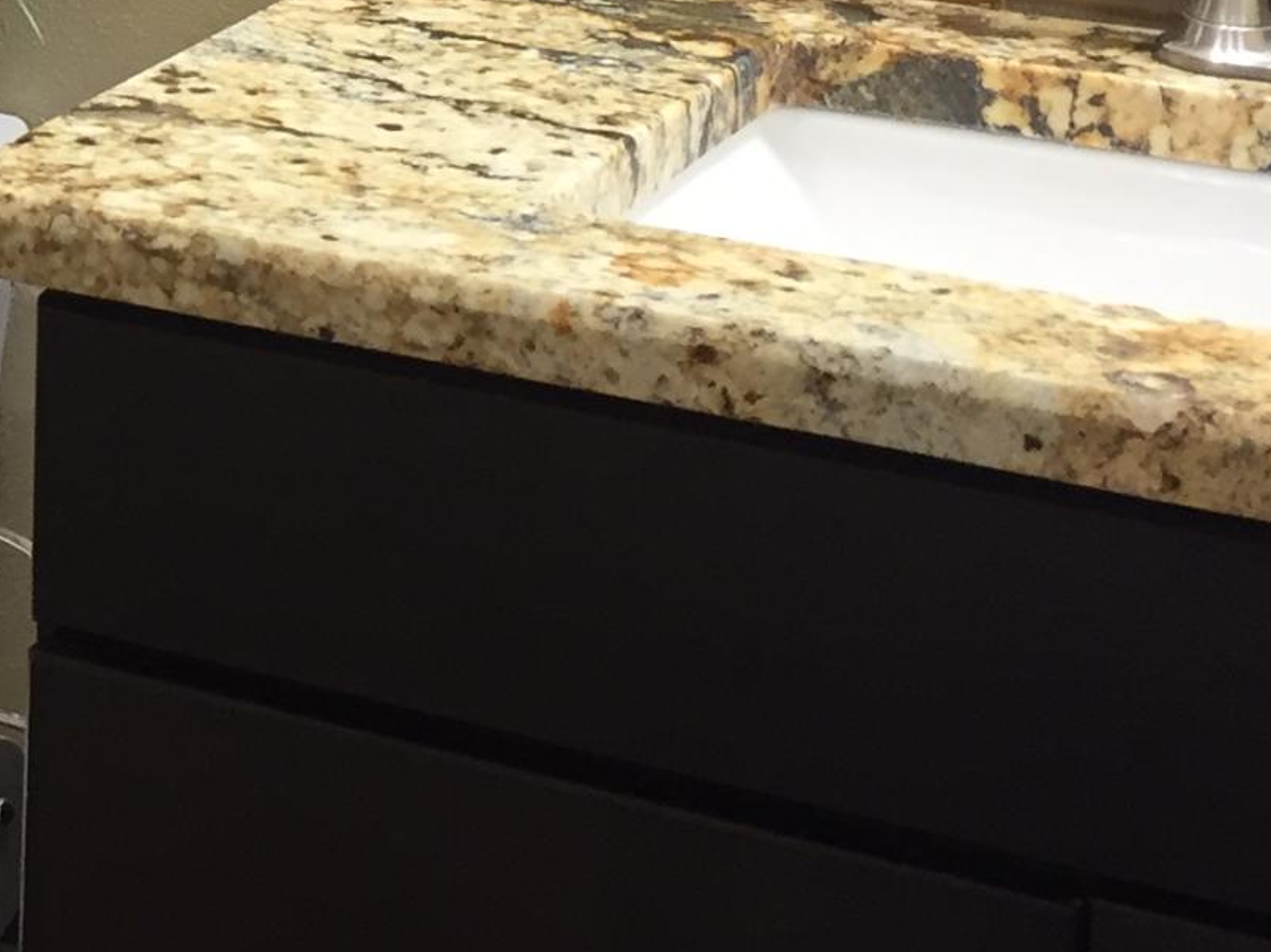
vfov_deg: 13.3
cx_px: -308
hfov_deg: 17.3
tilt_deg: -10.9
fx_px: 3964
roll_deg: -2.4
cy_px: -192
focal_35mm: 108
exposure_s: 1/30
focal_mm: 4.15
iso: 64
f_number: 2.2
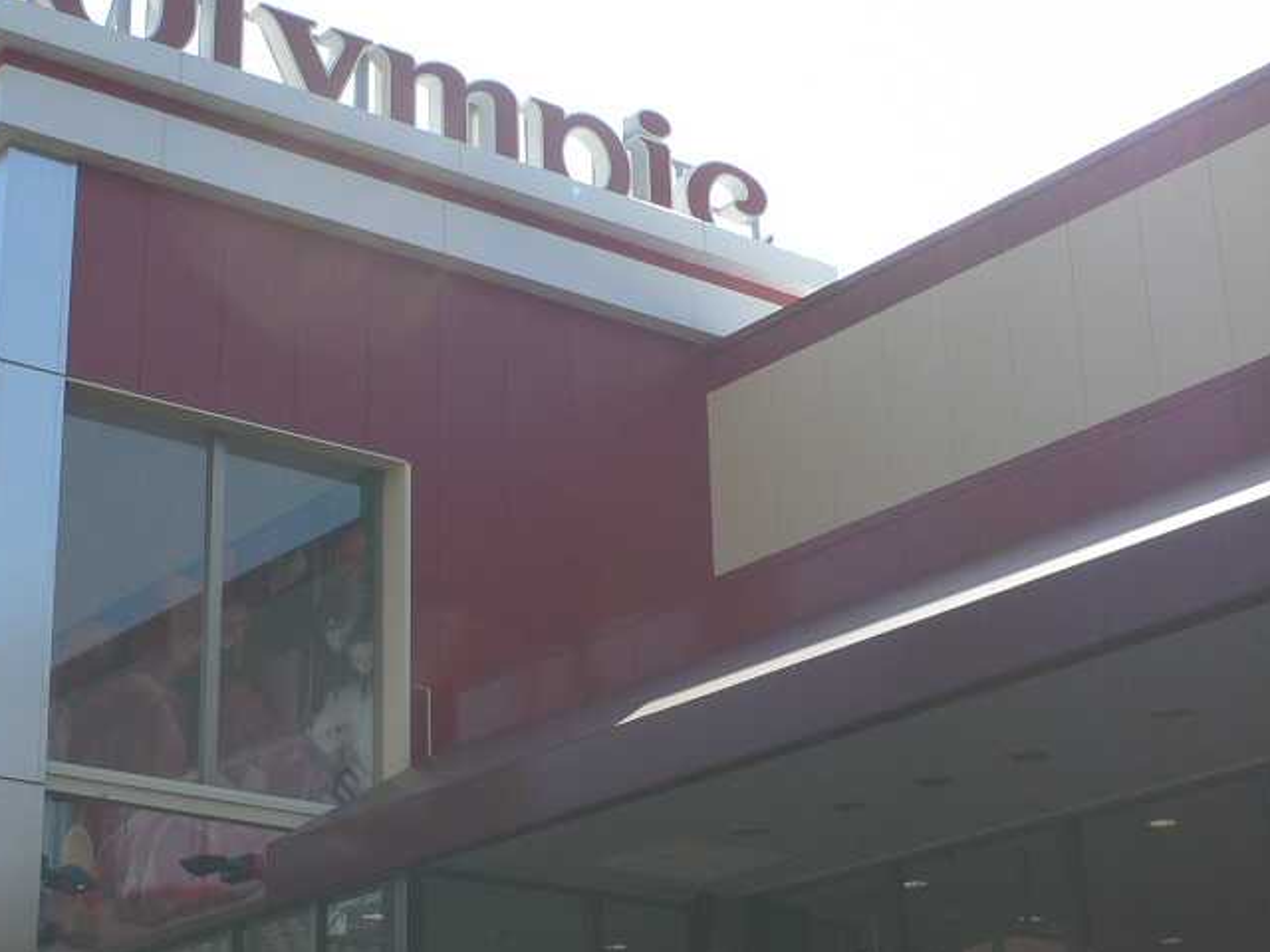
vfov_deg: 21.6
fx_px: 2495
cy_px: 486
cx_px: 452
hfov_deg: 28.4
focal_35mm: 68
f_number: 4
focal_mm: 6.3
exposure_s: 1/500
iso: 80
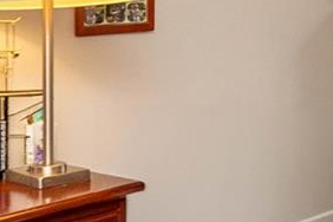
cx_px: 461
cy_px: 44
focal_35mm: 109
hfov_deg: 17.3
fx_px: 1008
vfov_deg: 12.5
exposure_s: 1/60
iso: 1000
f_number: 5.6
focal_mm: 10
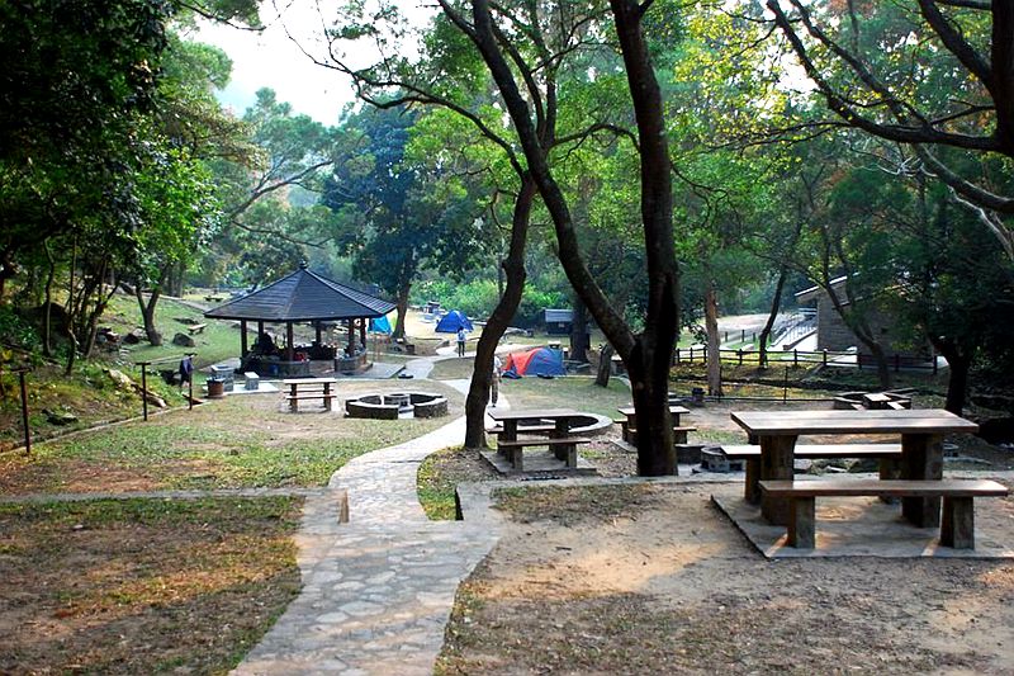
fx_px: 1183
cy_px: 338
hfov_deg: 46.4
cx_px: 507
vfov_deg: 31.9
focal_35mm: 42
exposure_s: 1/200
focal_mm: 28
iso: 250
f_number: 4
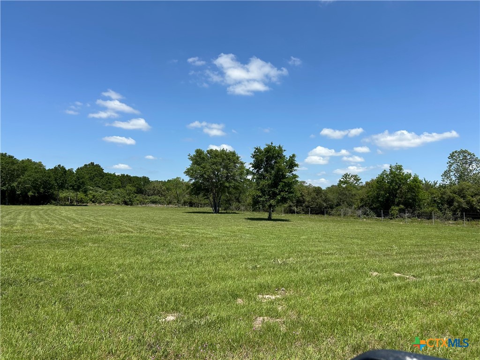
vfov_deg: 53.1
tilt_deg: +3.4
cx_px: 240
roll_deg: -1.0
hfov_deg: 67.3
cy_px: 180
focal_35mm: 26
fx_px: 361
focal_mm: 5.7
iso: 50
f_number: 1.5
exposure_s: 1/4630
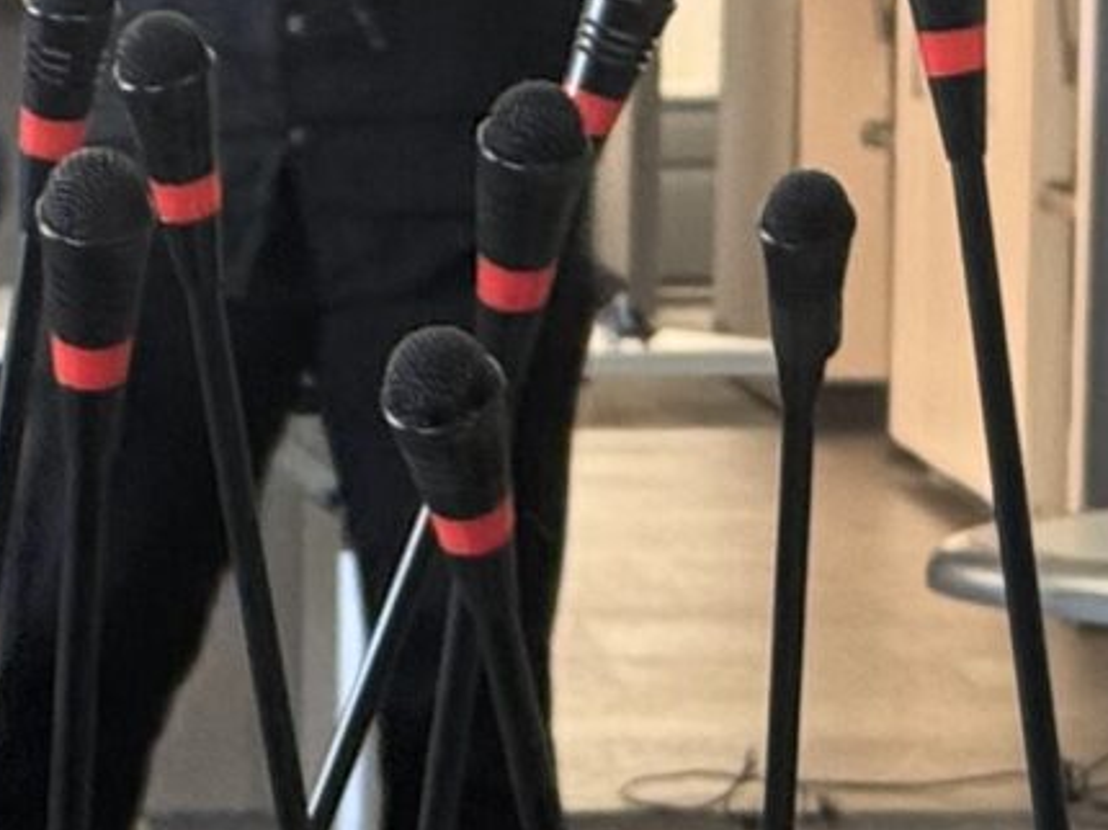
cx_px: -410
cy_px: 1124
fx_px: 9149
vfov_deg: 5.2
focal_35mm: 286
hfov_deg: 6.9
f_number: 1.78
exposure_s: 1/60
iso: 250
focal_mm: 6.76
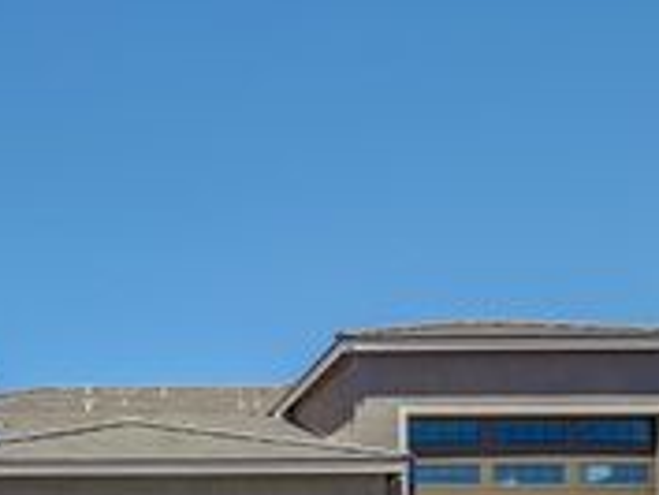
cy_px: 471
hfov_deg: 30.8
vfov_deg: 24.2
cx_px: 11
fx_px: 1112
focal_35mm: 58
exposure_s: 1/640
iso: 400
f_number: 8
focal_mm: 21.5
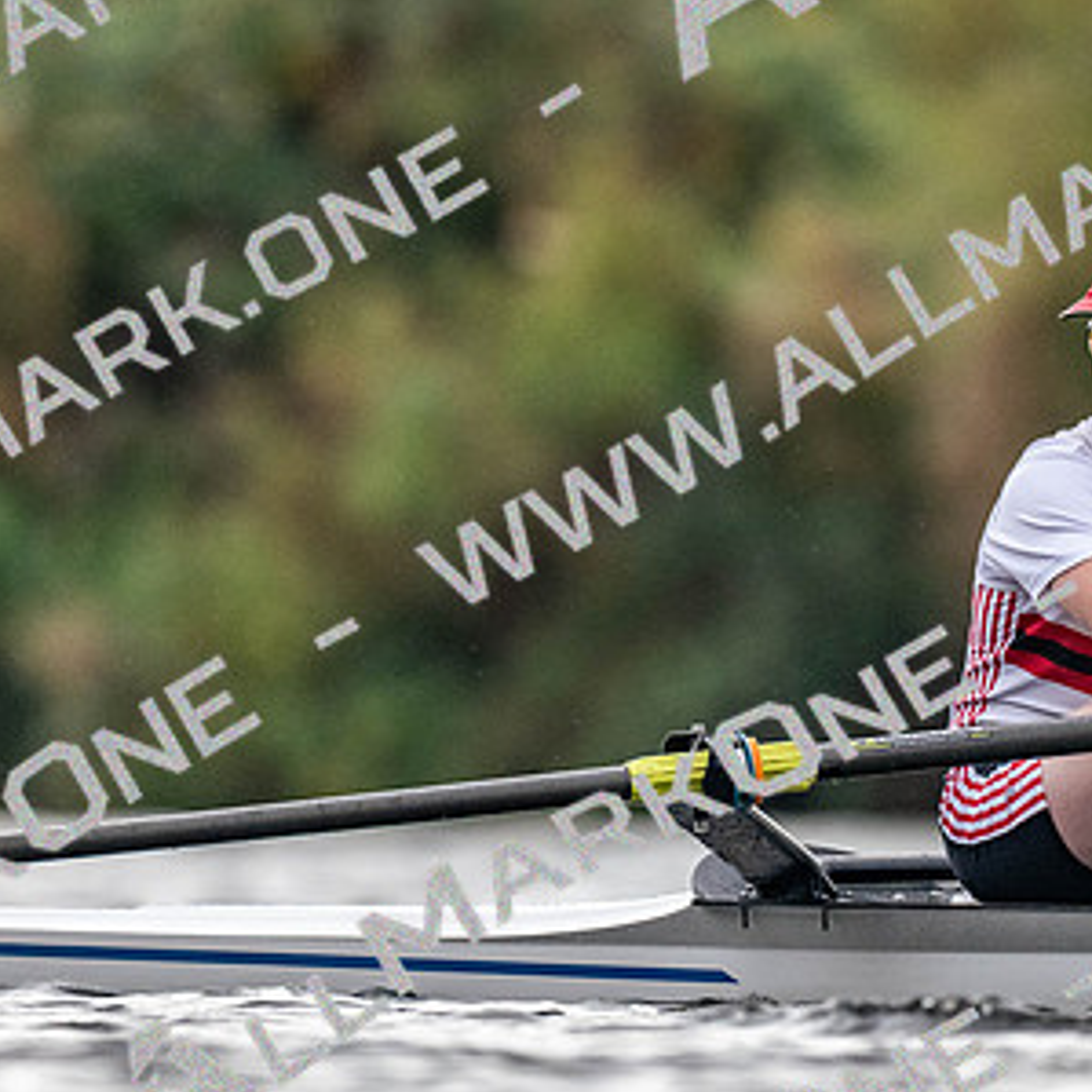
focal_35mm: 1484
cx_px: 869
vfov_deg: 1.2
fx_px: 52964
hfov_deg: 1.2
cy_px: 615
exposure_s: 1/2500
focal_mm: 600
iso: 2200
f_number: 4
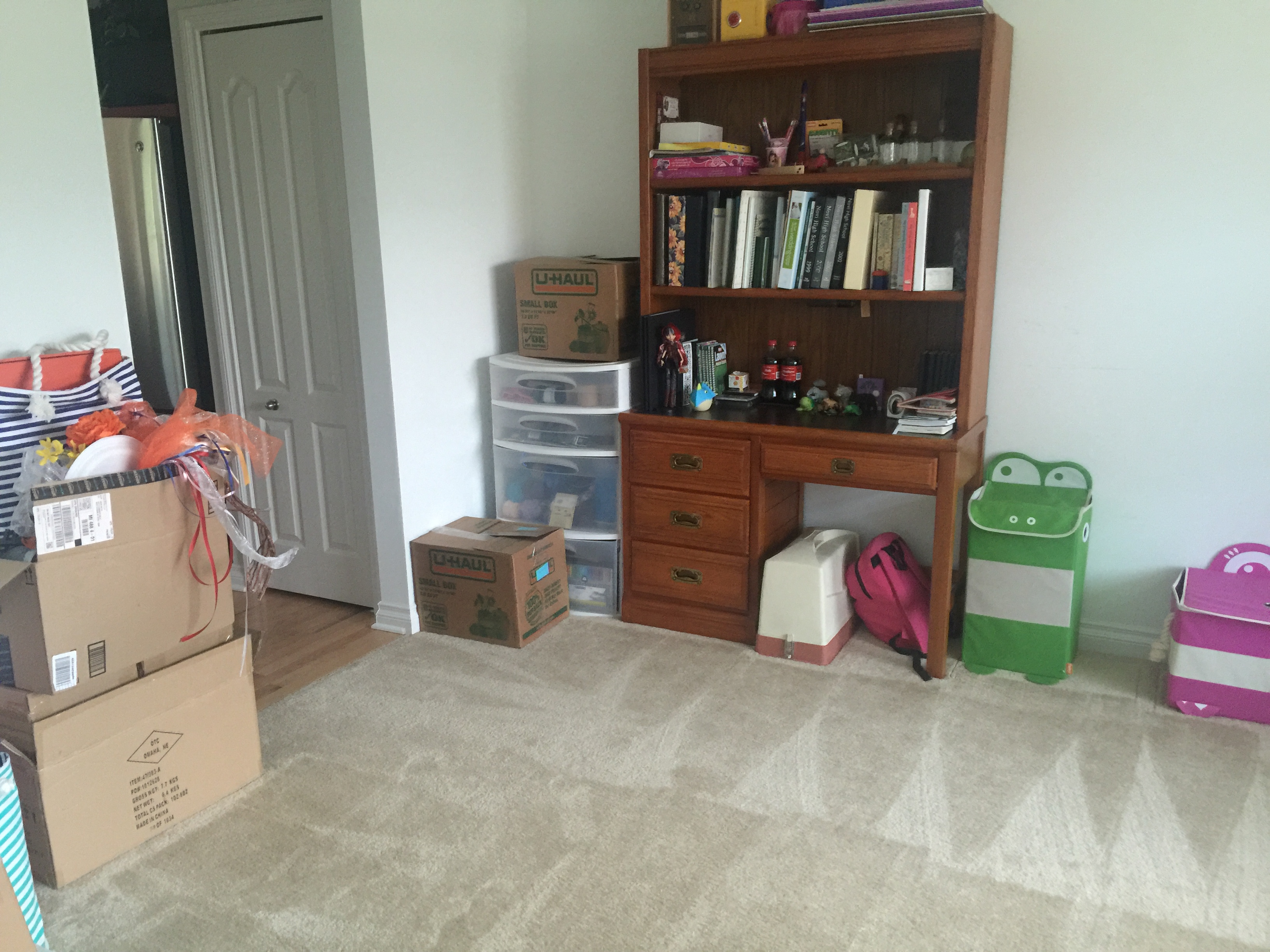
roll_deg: +0.5
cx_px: 635
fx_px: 1064
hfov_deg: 61.7
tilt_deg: -12.1
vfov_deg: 48.2
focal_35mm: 29
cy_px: 476
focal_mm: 4.15
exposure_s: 1/8
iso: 125
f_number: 2.2
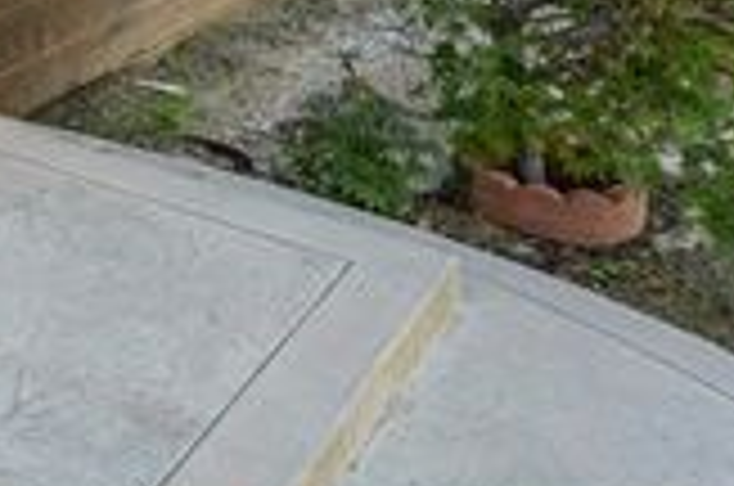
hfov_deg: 28.5
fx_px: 1314
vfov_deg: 17.4
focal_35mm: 65
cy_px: -364
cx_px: -59
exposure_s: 1/2
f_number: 22
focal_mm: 16.4
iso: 100
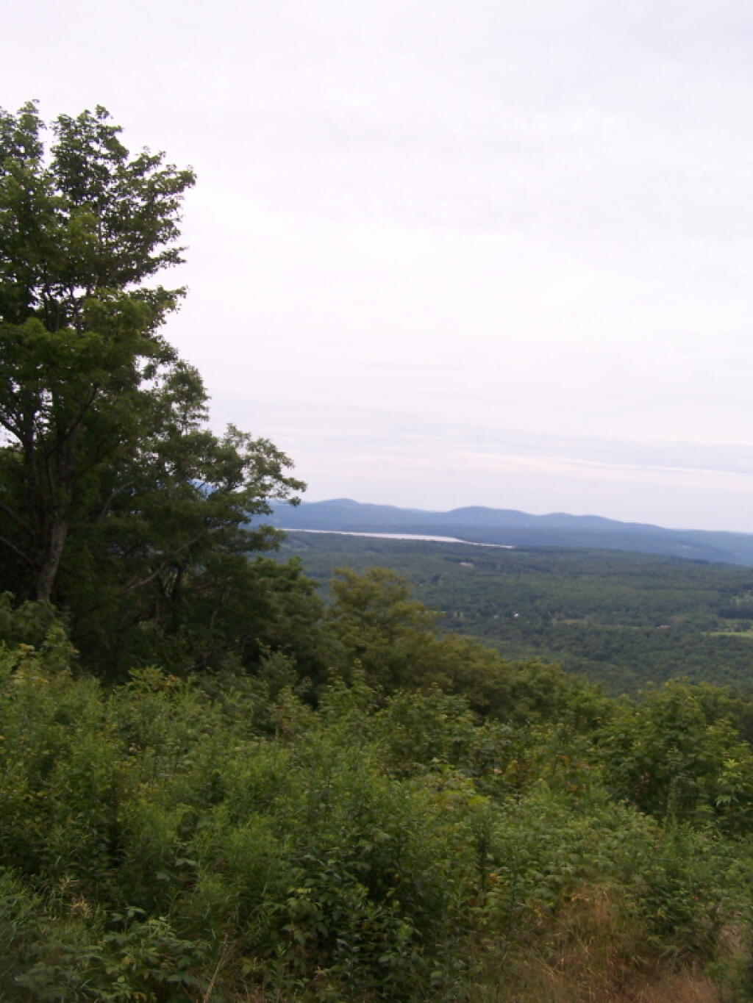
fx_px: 1102
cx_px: 376
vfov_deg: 49.0
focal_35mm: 38
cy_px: 502
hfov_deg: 37.7
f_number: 4
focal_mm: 6.3
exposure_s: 1/800
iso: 80
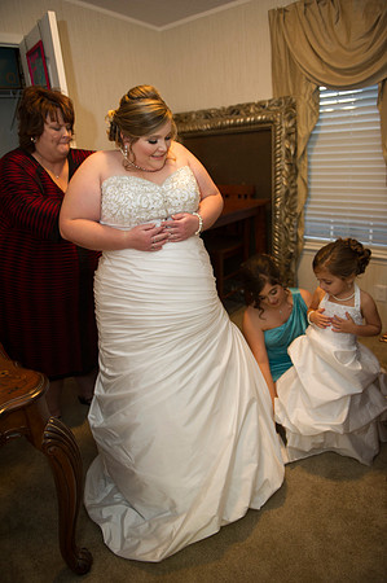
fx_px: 420
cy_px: 292
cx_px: 194
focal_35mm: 26
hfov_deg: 49.5
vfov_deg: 69.4
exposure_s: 1/60
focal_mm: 26
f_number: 2.8
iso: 640
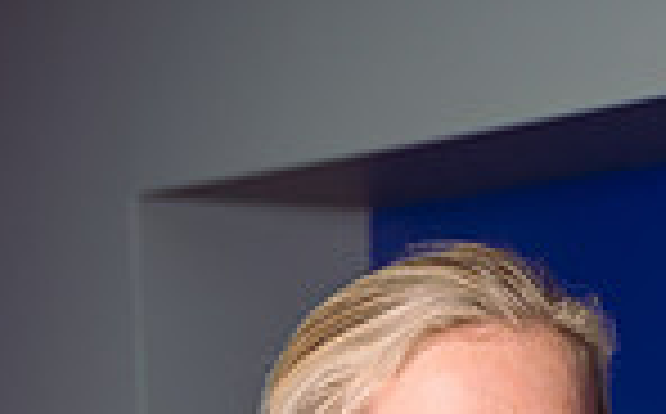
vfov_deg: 8.4
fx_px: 2592
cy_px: 1004
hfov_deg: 14.5
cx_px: 576
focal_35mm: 143
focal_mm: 46
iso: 250
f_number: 4.5
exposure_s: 1/250
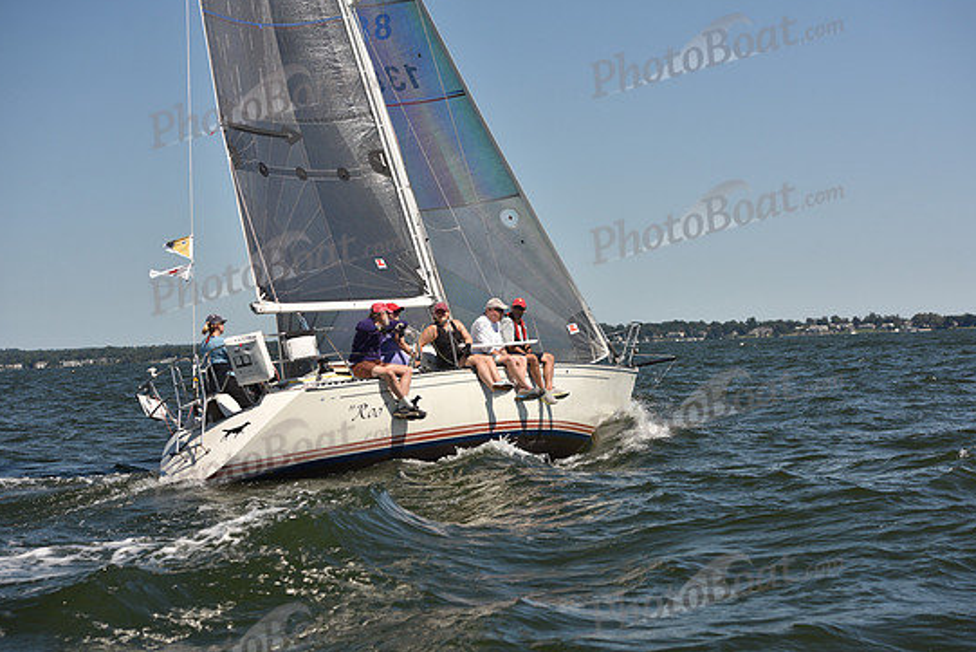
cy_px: 337
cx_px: 498
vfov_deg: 18.2
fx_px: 2034
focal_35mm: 75
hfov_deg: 27.0
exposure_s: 1/1250
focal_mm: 70
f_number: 4.5
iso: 250
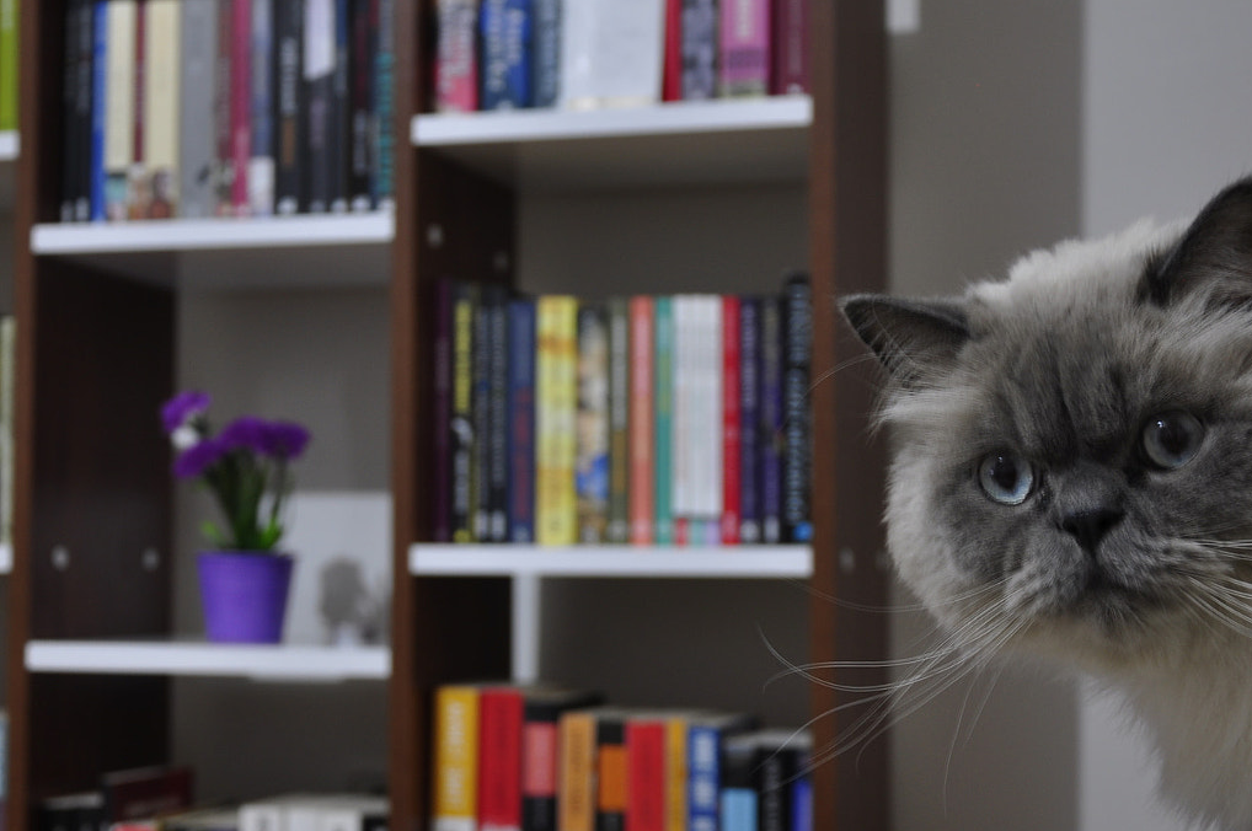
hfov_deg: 30.5
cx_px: 620
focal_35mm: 66
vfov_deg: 20.6
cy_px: 454
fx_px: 2292
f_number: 4
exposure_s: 1/1.6
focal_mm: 28
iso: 100
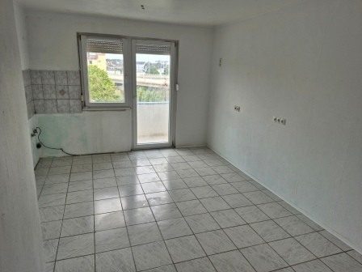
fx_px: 241
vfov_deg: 58.9
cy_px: 136
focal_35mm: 23
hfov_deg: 73.9
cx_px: 181
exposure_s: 1/180
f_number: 1.8
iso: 25
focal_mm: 5.4
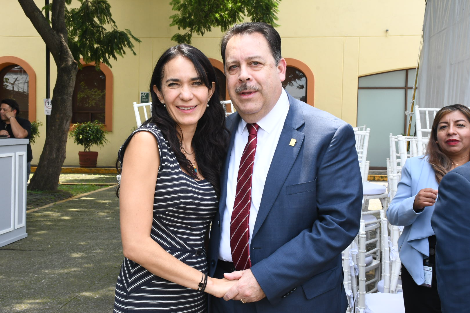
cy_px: 156
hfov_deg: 43.6
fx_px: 587
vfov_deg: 29.9
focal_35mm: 45
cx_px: 235
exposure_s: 1/125
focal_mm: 30
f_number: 14
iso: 800
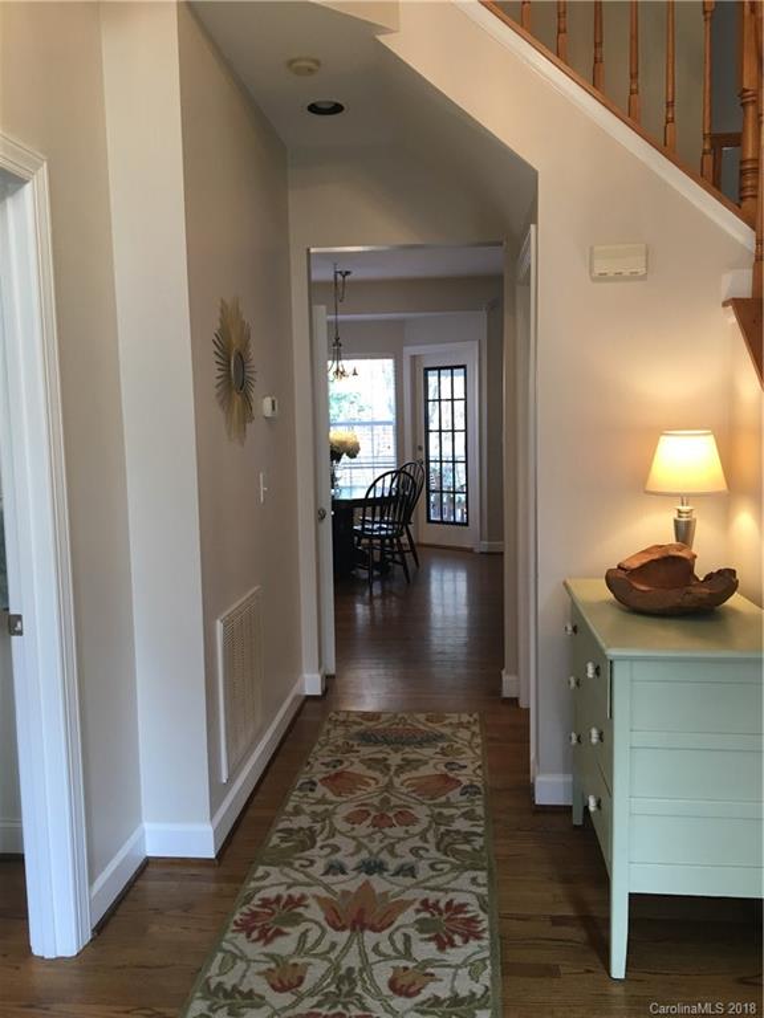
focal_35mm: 29
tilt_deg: -6.5
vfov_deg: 61.7
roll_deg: +1.5
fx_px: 853
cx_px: 382
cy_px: 509
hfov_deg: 48.2
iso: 64
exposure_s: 1/30
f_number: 2.2
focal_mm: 4.15
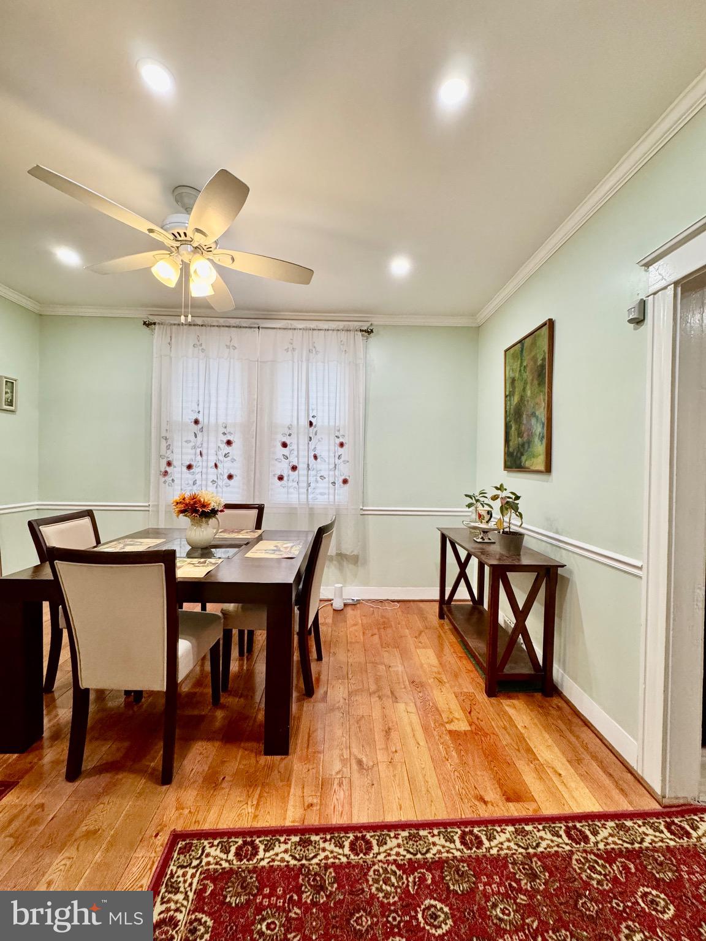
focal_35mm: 14
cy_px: 470
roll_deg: -0.8
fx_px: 381
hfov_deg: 85.7
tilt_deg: -0.6
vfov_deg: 102.1
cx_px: 353
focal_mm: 2.22
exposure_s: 1/120
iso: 320
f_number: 2.2
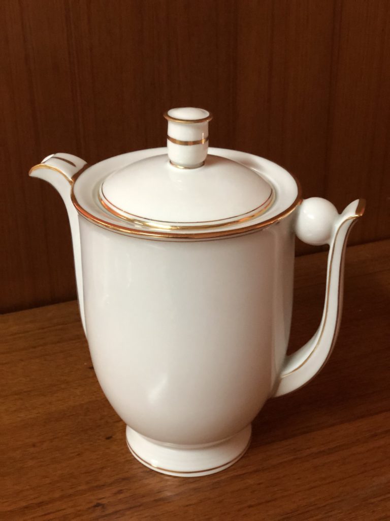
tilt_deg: -26.2
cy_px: 260
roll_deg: +0.7
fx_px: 781
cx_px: 195
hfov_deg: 28.0
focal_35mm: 52
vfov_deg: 36.8
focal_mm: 6
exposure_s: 1/10
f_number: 2.4
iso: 160
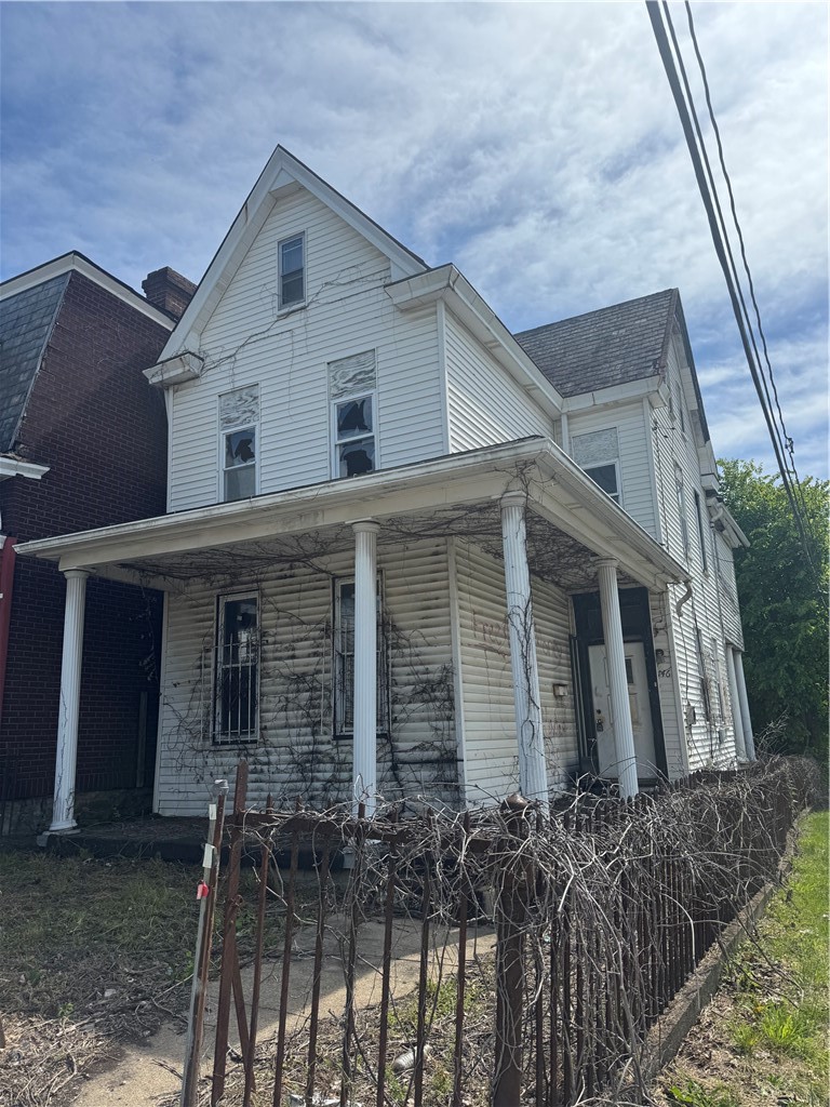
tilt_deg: +12.4
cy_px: 554
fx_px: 767
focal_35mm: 24
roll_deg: +2.6
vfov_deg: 71.6
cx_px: 415
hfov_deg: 56.8
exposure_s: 1/5348
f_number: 1.78
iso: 80
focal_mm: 6.76
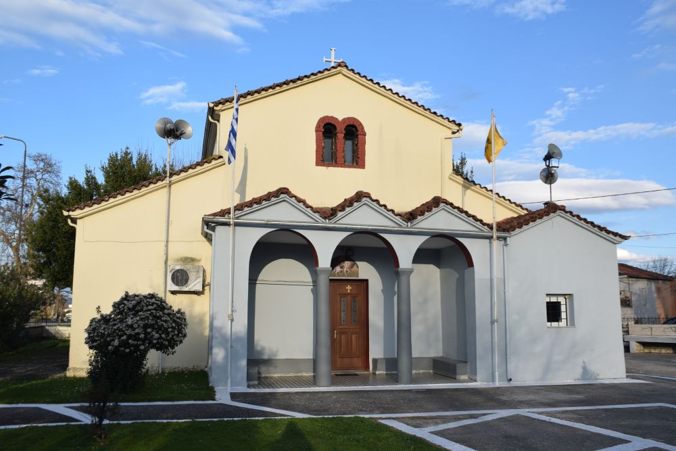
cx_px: 338
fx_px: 648
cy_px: 226
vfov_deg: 38.4
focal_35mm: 34
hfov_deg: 55.1
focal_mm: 23
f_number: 8
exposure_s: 1/250
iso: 200
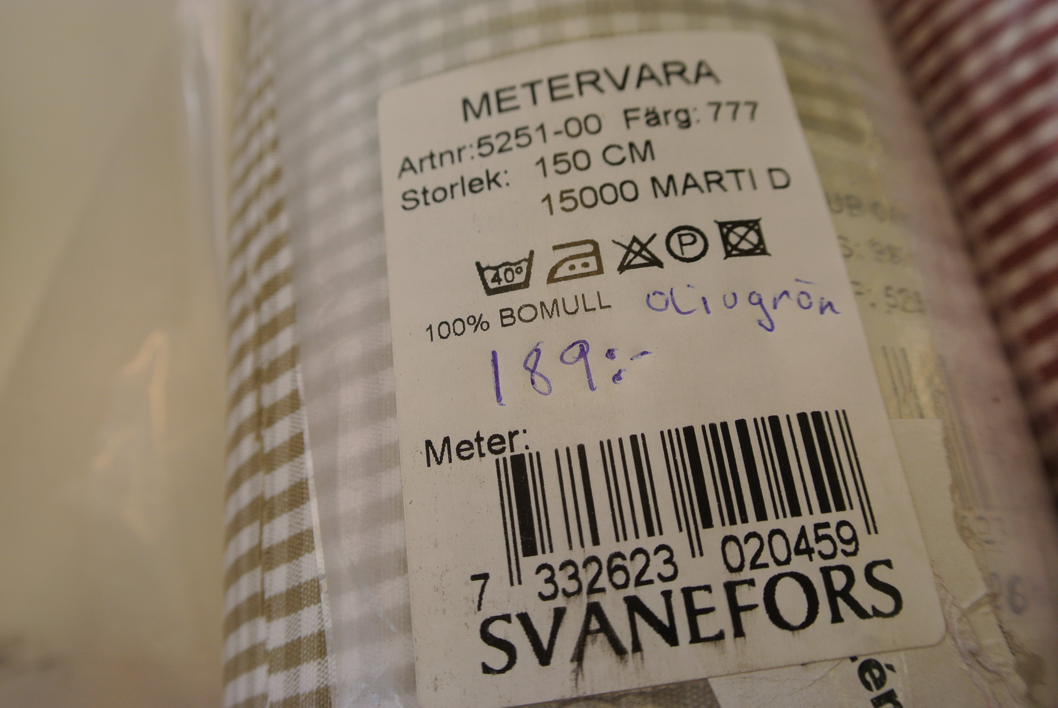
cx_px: 529
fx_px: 1030
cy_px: 354
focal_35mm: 35
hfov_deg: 54.4
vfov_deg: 38.0
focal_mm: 13.1
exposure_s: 1/125
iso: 200
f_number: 4
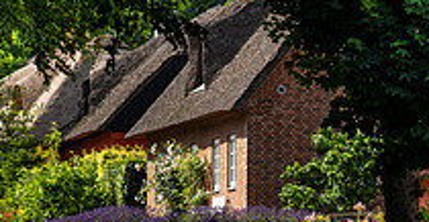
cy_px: 112
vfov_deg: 3.3
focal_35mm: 344
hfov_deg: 6.4
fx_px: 3843
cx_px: 380
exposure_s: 1/1600
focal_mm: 85
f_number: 1.4
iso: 50
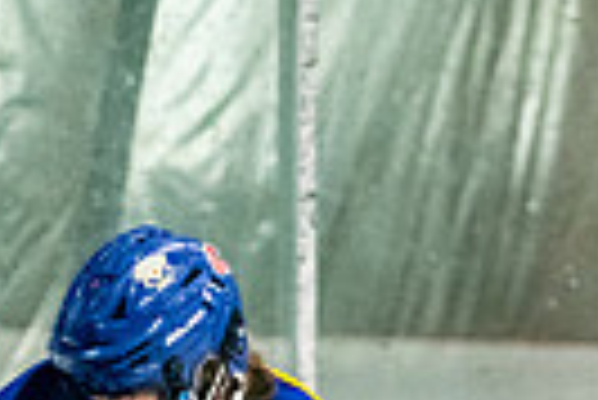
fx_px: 9212
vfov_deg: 2.5
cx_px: 5
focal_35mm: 554
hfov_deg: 3.7
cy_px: 1037
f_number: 2.8
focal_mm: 100
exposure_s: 1/800
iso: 4000
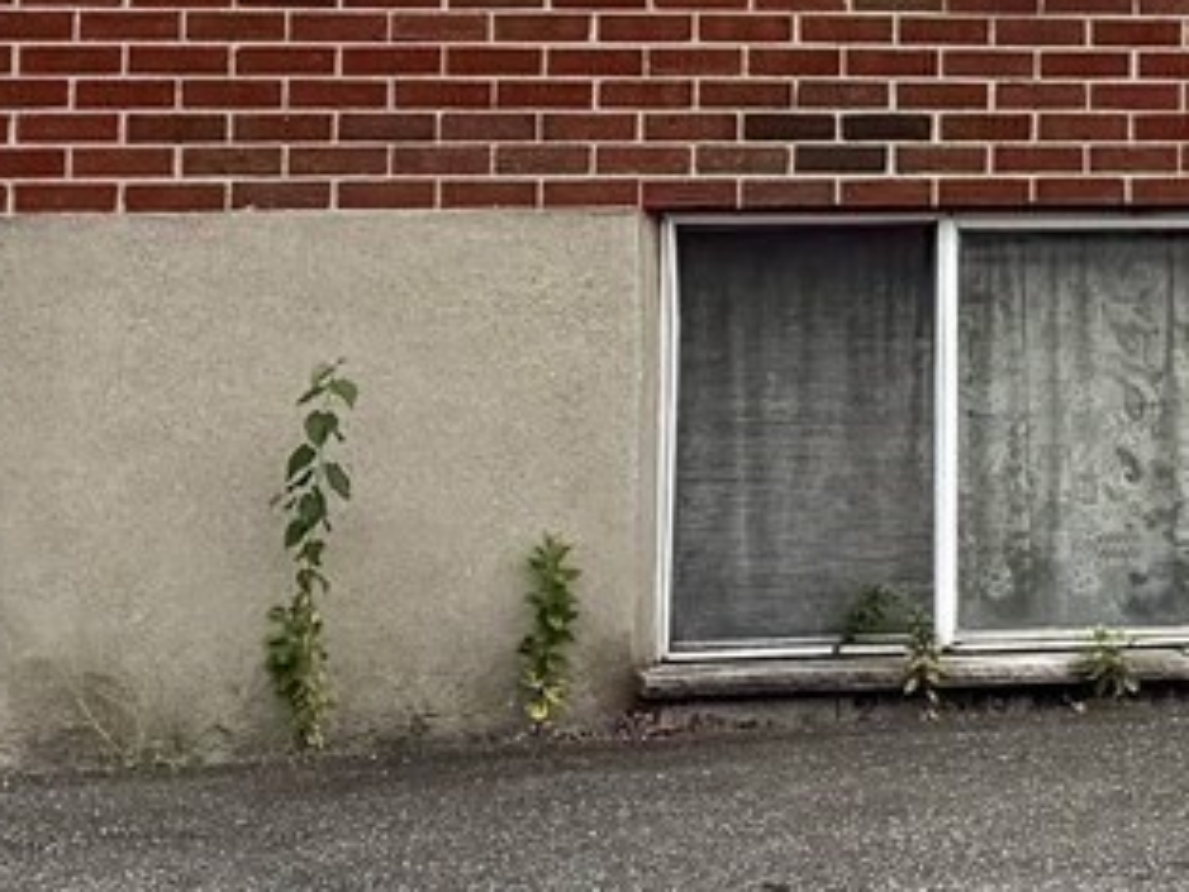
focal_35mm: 157
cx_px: 1102
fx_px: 5395
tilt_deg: +7.1
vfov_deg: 9.1
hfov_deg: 12.5
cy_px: -604
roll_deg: +0.3
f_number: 1.78
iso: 80
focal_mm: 6.76
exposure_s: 1/4167
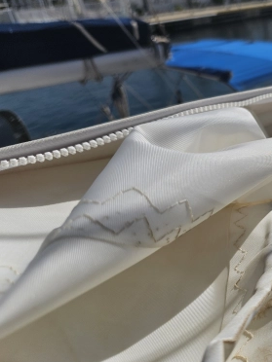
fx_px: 356
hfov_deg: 38.1
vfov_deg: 54.0
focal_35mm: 34
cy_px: 181
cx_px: 259
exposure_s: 1/2365
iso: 10
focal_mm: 6.3
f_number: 1.7
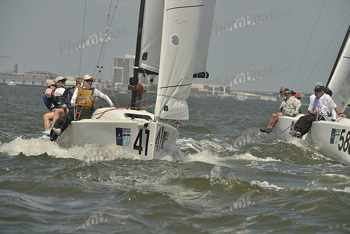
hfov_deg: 7.4
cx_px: 175
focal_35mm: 280
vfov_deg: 4.9
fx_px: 2723
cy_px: 117
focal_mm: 280
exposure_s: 1/1250
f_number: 10
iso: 280
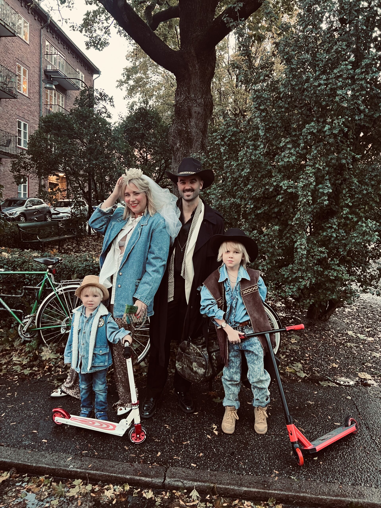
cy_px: 254
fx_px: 382
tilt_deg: -4.5
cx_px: 190
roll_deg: -2.2
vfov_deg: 67.3
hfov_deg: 53.1
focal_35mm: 26
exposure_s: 1/60
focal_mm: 5.7
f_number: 1.5
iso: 250
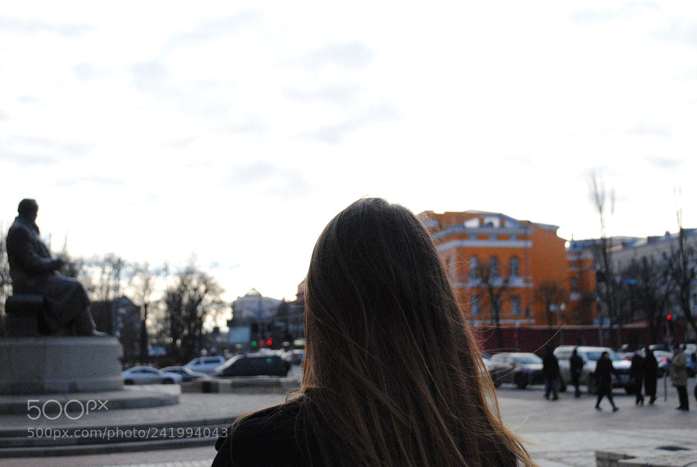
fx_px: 872
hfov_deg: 43.6
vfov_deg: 29.9
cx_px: 348
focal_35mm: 45
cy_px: 234
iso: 1600
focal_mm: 30
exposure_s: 1/4000
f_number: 5
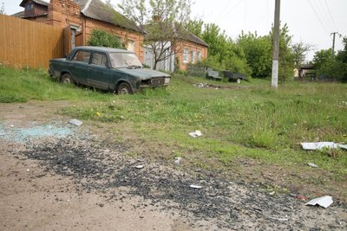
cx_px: 174
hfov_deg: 60.3
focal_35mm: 31
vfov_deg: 42.4
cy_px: 116
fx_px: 299
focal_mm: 31
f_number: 13
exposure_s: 1/50
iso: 1000
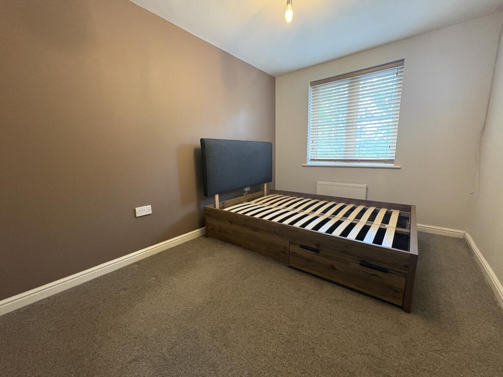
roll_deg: +0.8
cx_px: 252
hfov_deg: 102.1
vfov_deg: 85.7
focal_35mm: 14
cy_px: 188
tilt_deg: -9.9
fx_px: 203
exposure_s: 1/50
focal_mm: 2.22
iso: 640
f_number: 2.2
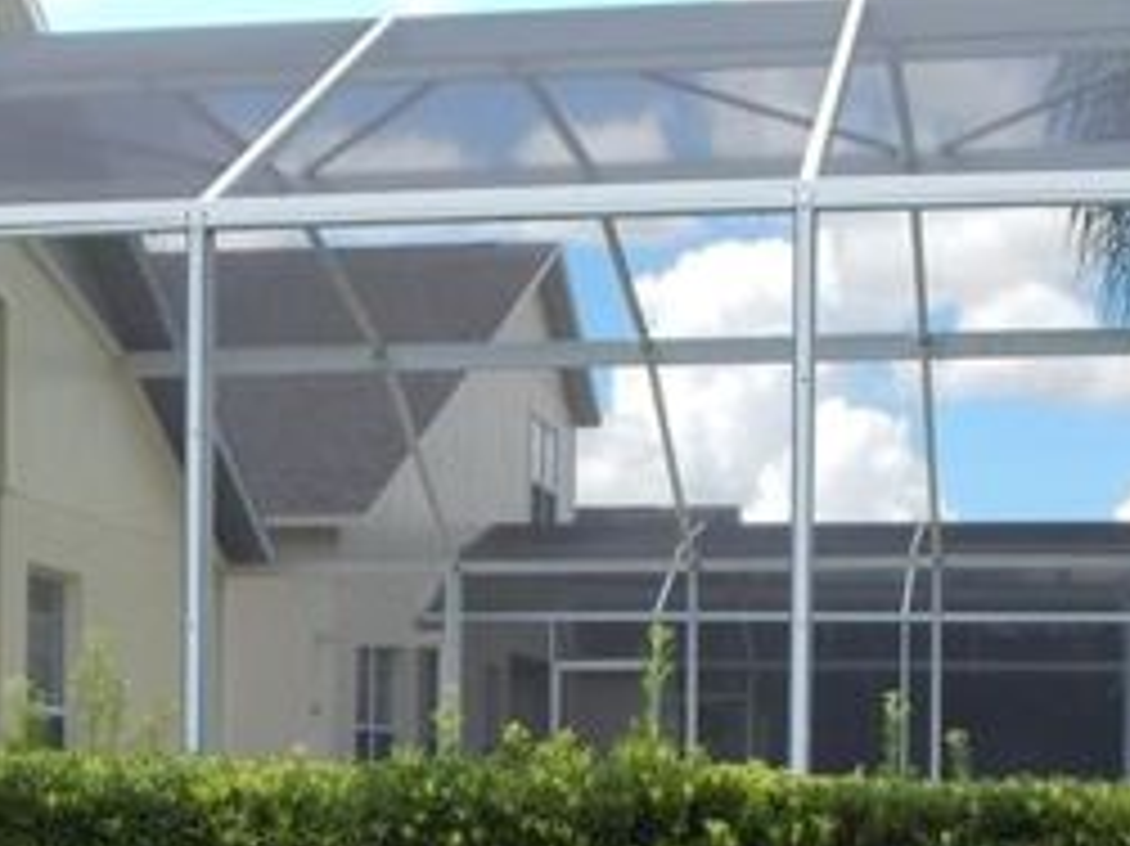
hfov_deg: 22.5
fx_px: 2839
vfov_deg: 16.6
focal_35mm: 87
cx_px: 425
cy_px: 824
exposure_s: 1/640
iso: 125
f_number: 3.2
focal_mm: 5.6
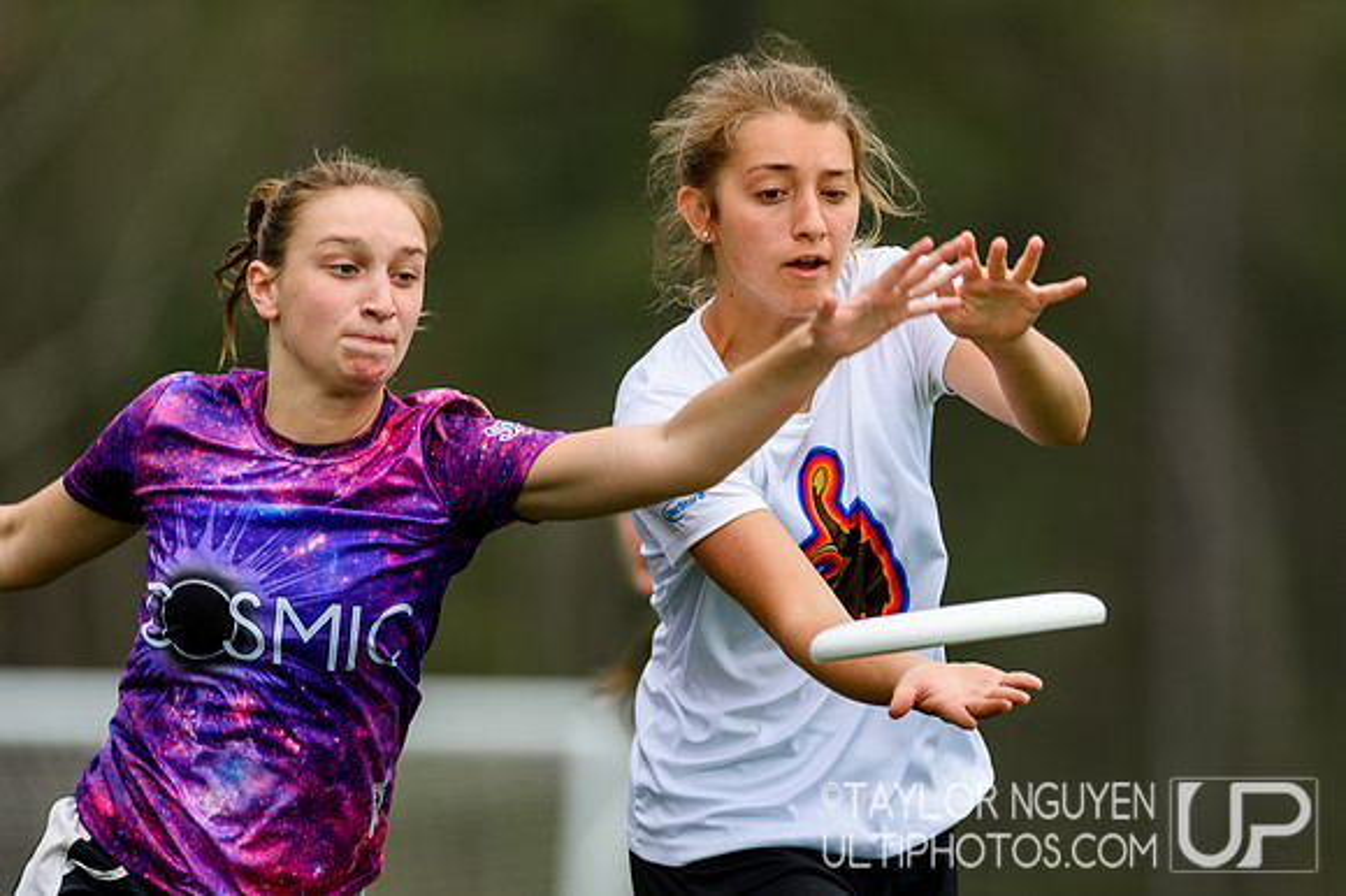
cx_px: 868
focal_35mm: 389
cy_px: 522
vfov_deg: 3.5
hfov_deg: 5.3
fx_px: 14554
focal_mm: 300
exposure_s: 1/1600
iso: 125
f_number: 3.2
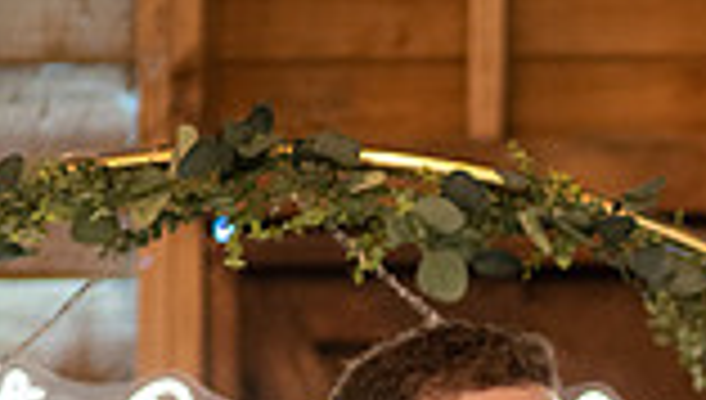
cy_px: 822
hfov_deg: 6.5
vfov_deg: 3.7
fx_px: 6152
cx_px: 890
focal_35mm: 328
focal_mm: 85
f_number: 1.4
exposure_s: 1/200
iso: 2500
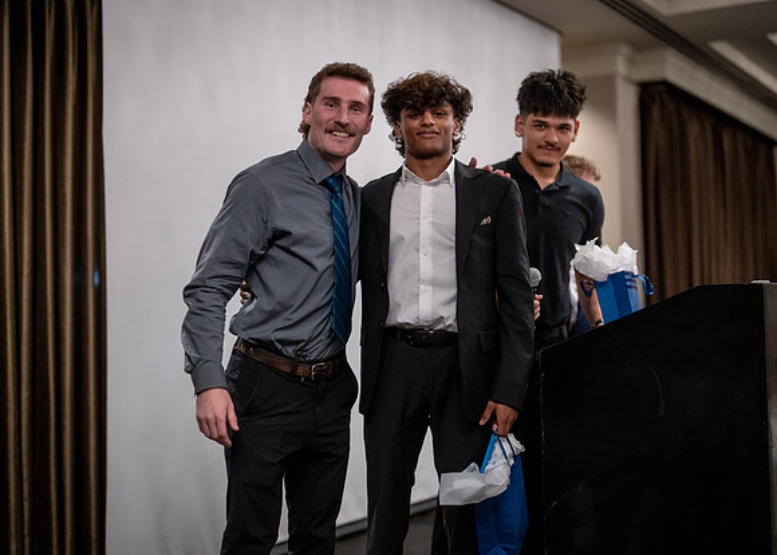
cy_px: 278
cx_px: 388
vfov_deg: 26.5
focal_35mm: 53
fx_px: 1178
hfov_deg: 36.5
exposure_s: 1/320
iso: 1600
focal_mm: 50
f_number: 1.2
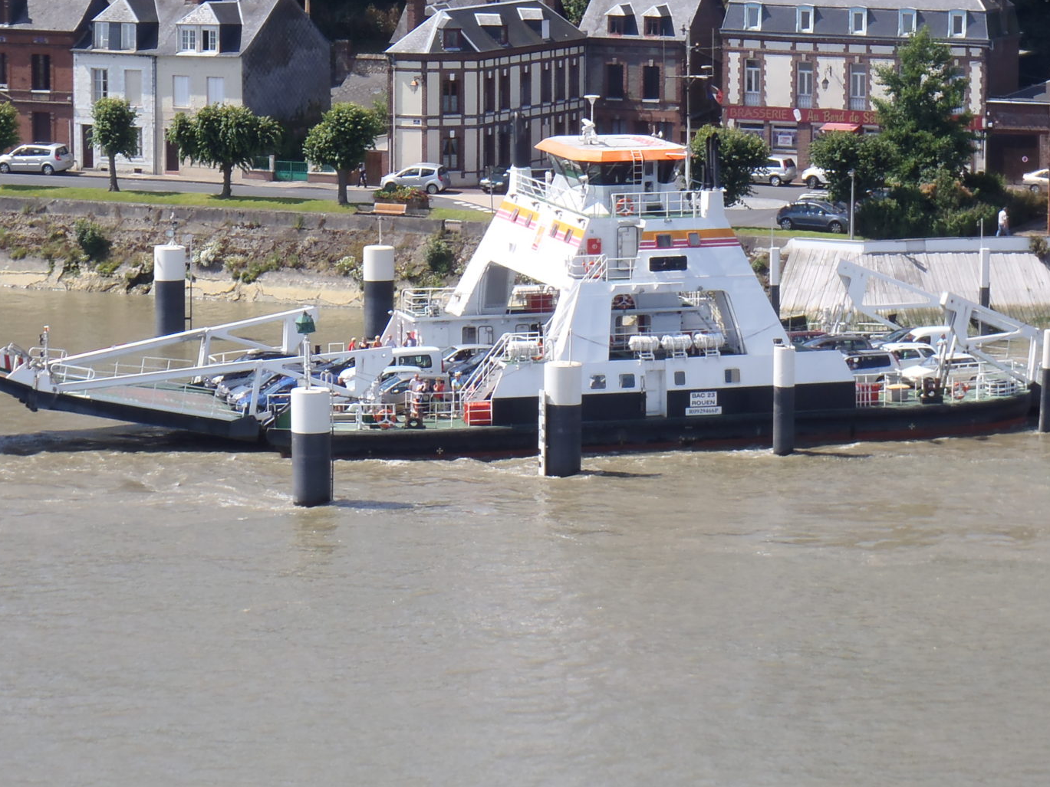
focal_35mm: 149
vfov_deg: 10.0
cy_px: 296
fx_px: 4520
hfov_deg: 13.2
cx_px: 709
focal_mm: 18.2
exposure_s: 1/200
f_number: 6.3
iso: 80
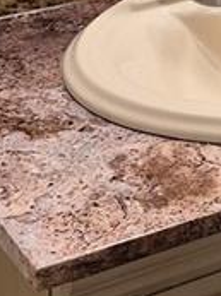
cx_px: 488
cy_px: -132
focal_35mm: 160
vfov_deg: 11.9
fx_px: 1367
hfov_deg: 8.6
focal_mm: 5.4
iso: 125
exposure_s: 1/120
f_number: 1.8
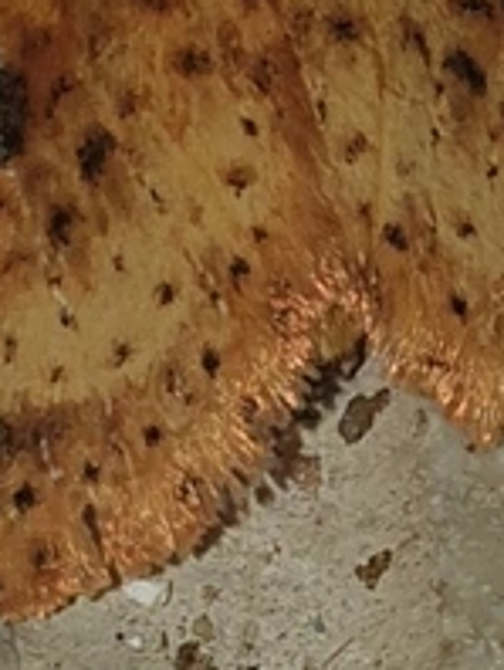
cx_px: 294
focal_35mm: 84
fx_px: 1627
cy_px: -88
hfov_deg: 17.6
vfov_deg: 21.9
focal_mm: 4.3
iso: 50
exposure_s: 1/2222
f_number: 2.4
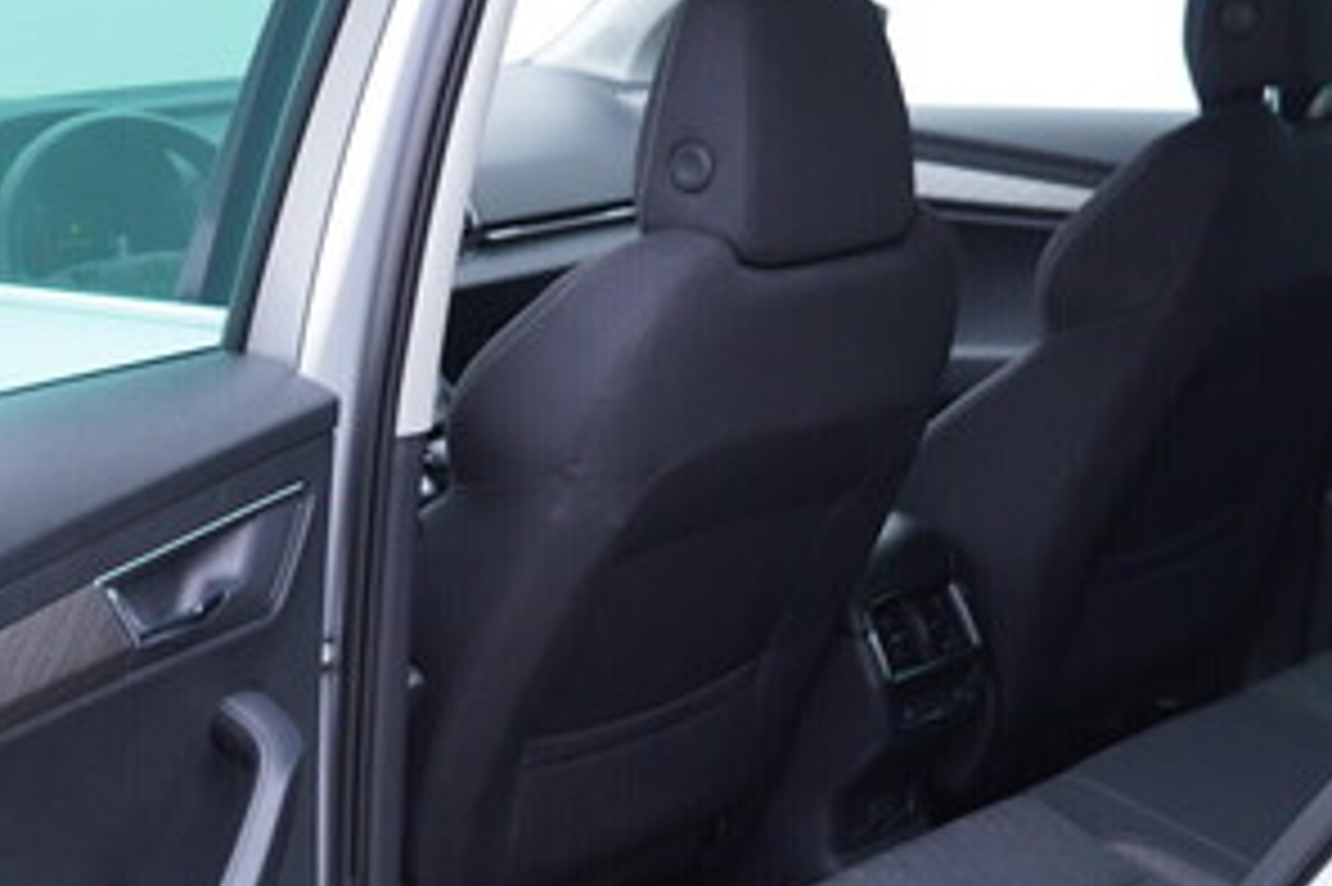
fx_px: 2478
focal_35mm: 67
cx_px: 518
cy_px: 726
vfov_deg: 20.0
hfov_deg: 30.0
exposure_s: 1/40
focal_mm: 24
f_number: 2.8
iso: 200
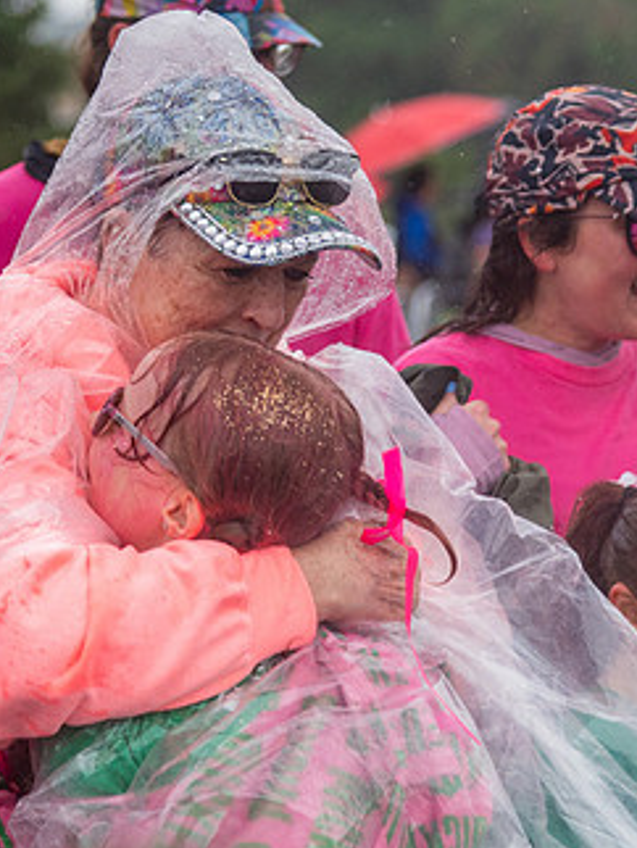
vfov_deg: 8.8
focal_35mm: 224
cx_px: 59
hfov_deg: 6.6
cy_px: 209
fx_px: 5489
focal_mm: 92
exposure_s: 1/3200
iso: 1600
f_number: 4
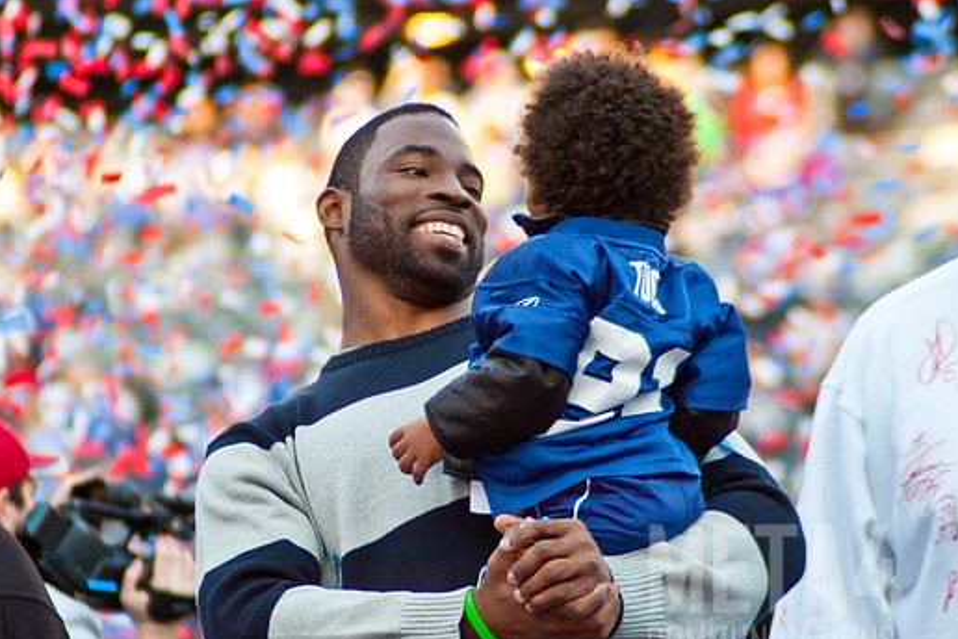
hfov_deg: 4.9
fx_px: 11282
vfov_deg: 3.2
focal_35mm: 424
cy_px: 417
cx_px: 420
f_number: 4.8
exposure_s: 1/320
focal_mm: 190
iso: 320
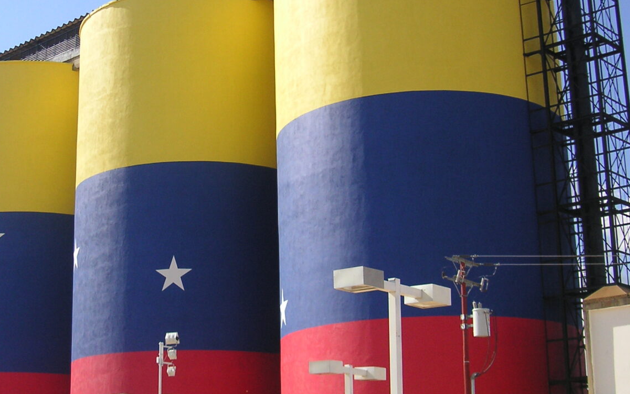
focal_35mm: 66
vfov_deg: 19.7
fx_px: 1133
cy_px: 181
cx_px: 204
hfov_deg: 30.8
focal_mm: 6.1
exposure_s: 1/180
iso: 50
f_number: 6.7
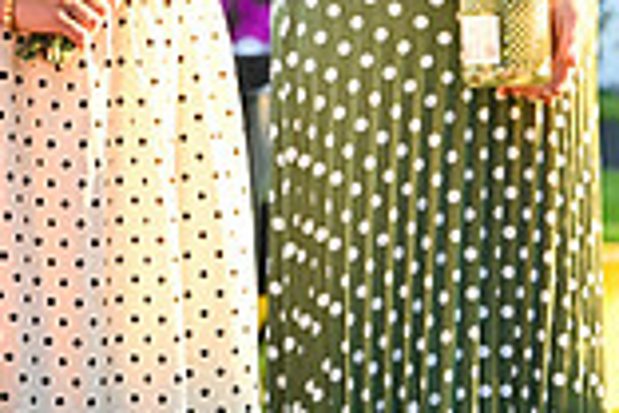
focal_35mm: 482
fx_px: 8287
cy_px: -351
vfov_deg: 2.8
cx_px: -290
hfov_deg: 4.3
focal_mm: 130
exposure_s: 1/320
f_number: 5.6
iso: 1000
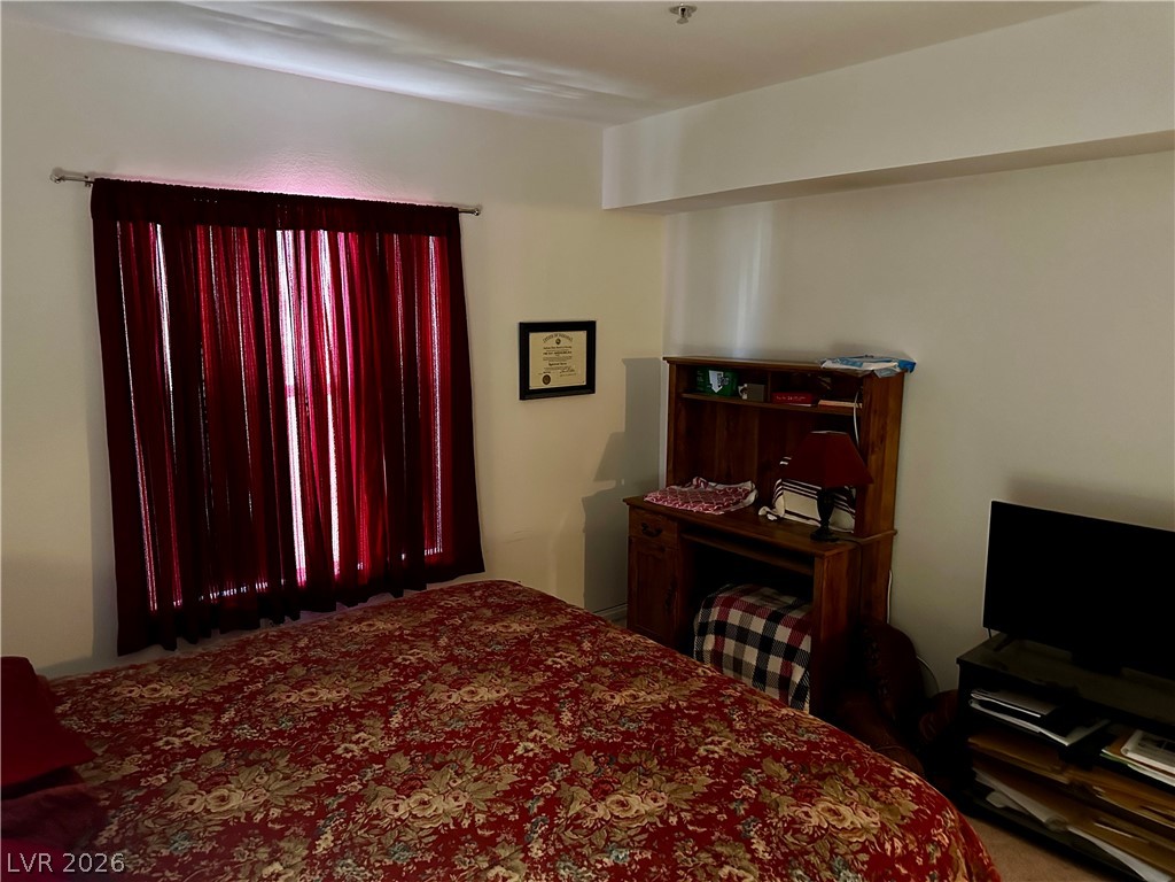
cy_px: 441
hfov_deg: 71.6
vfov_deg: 56.8
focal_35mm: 24
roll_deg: -0.4
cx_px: 588
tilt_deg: -8.6
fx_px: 815
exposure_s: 1/30
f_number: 1.78
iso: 1000
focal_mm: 6.86
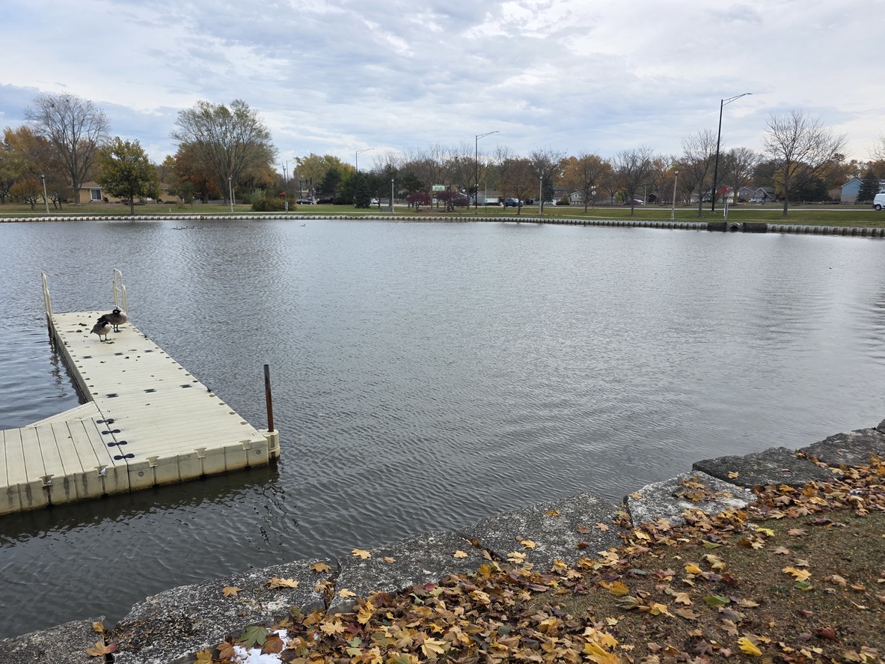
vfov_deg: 49.6
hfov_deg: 63.4
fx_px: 716
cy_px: 383
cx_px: 427
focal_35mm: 28
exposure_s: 1/3100
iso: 80
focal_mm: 6.3
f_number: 1.7
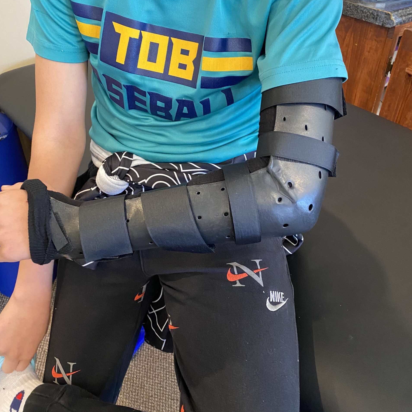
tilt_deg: -35.5
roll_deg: -2.1
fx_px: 417
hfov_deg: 52.5
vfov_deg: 52.4
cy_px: 178
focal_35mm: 31
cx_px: 208
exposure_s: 1/60
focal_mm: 4.25
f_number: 1.8
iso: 500
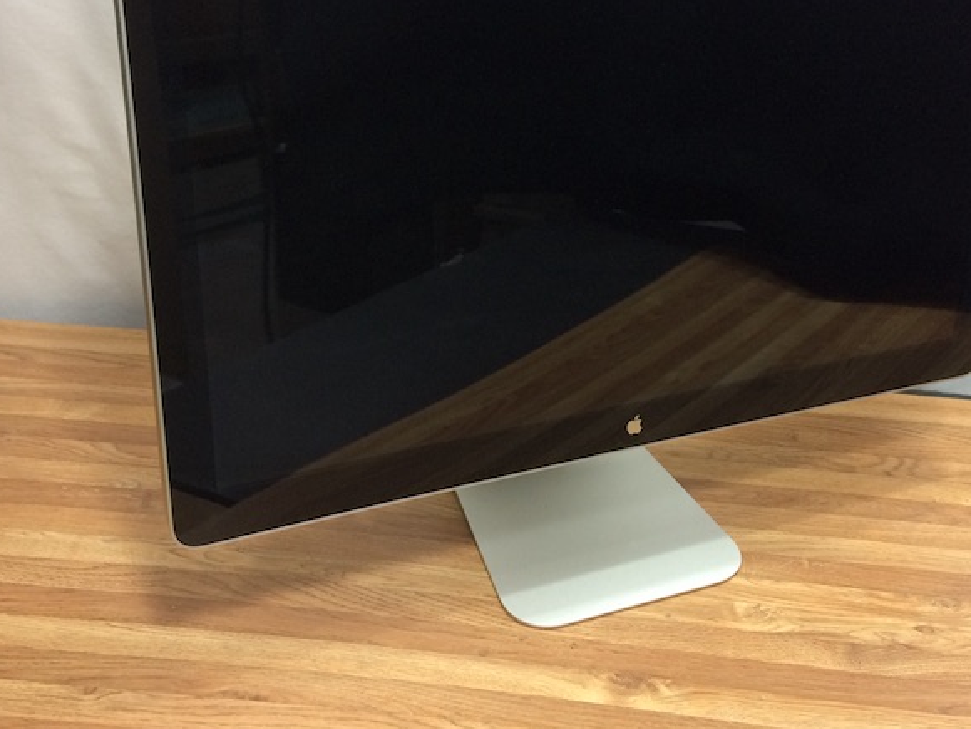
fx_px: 1262
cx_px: 574
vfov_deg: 31.9
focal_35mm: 45
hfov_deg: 41.9
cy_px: 242
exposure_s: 1/33
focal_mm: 4.15
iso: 125
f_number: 2.2
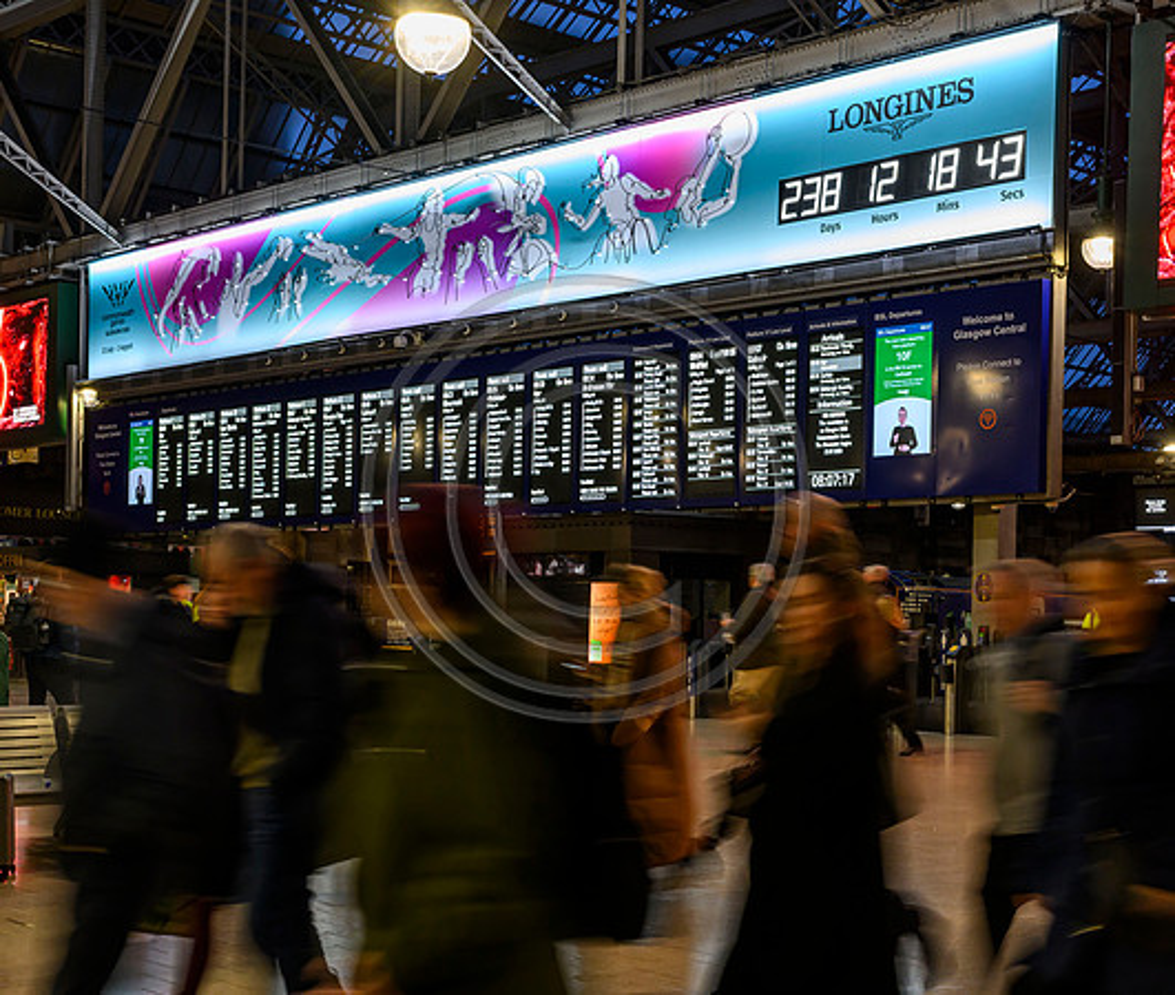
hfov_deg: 33.7
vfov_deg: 28.7
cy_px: 650
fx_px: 1938
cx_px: 614
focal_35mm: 54
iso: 1000
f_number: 8
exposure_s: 1/13
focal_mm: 35
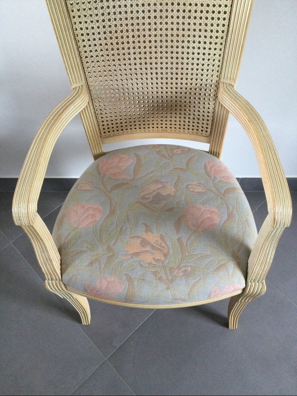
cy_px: 198
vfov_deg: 58.4
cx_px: 148
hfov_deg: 45.4
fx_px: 355
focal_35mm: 31
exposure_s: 1/33
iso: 160
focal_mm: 3.3
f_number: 2.4
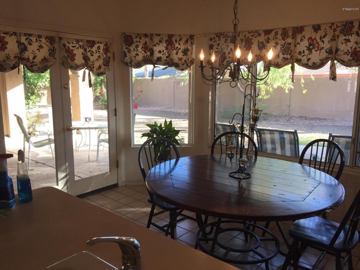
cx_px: 180
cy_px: 135
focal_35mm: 29
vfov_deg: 48.2
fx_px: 302
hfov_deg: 61.7
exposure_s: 1/120
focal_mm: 4.15
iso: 50
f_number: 2.2
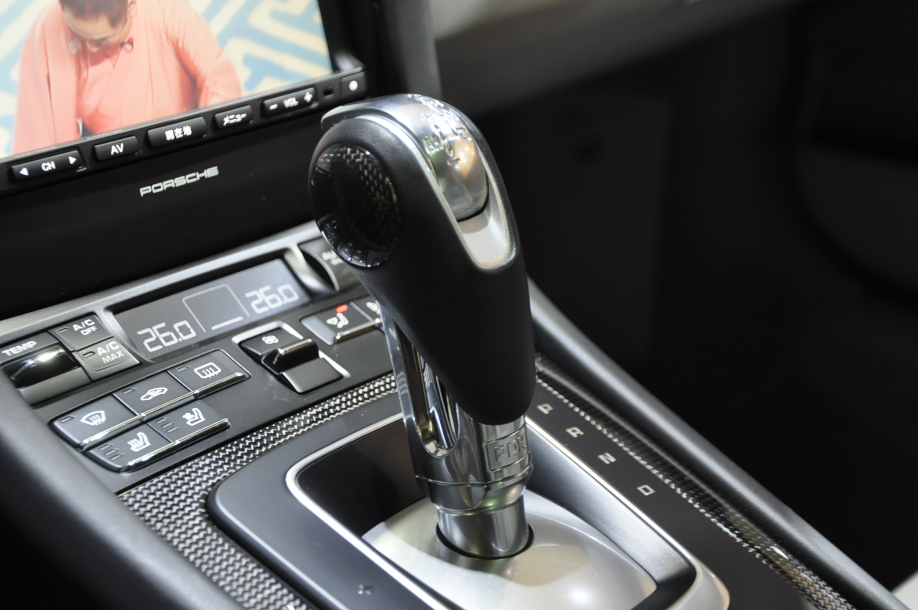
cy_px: 311
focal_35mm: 75
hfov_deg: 27.0
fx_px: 1910
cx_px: 441
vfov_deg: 18.1
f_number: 4.8
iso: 800
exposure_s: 1/13
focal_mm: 48
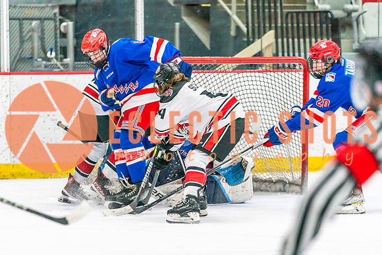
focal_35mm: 312
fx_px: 3314
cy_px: 174
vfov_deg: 4.4
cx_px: 164
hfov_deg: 6.6
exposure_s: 1/1250
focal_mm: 200
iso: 3200
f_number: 2.8
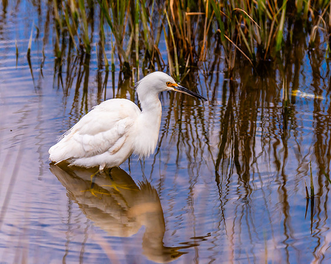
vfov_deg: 3.8
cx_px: 159
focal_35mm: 405
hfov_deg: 4.8
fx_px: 3968
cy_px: 132
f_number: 7.6
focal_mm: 360
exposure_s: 1/1600
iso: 400
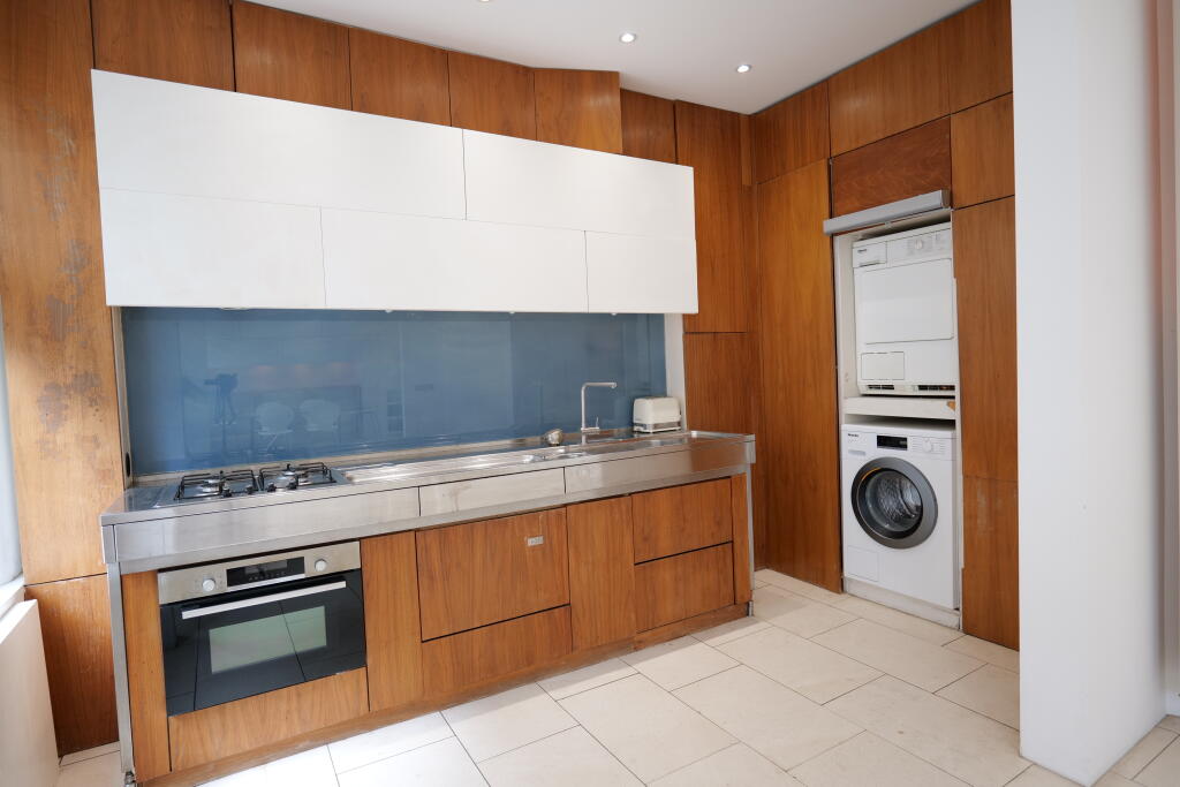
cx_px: 590
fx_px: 590
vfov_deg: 67.4
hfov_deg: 90.0
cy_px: 394
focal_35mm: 18
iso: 800
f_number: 4.5
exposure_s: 1/60
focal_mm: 18
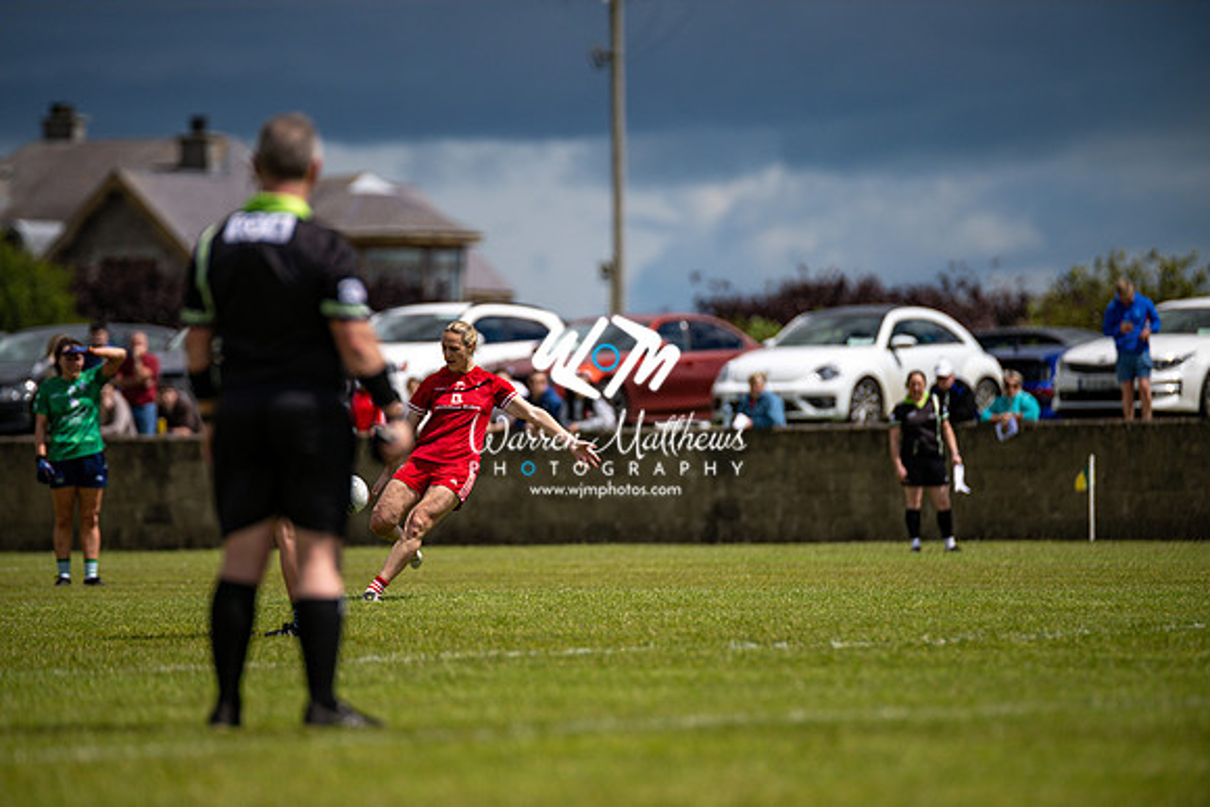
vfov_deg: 4.6
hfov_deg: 6.9
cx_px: 605
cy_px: 404
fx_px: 10085
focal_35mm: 300
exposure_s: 1/6400
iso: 125
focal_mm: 300
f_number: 2.8
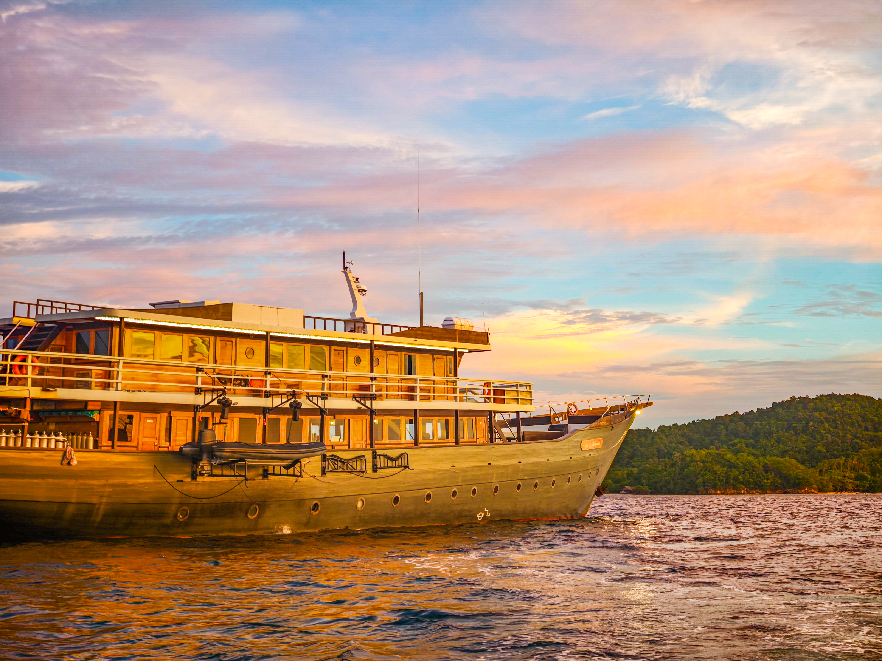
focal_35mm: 46
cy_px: 330
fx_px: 1172
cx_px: 441
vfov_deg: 31.5
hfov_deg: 41.2
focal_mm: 8.71
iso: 50
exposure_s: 1/100
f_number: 1.7
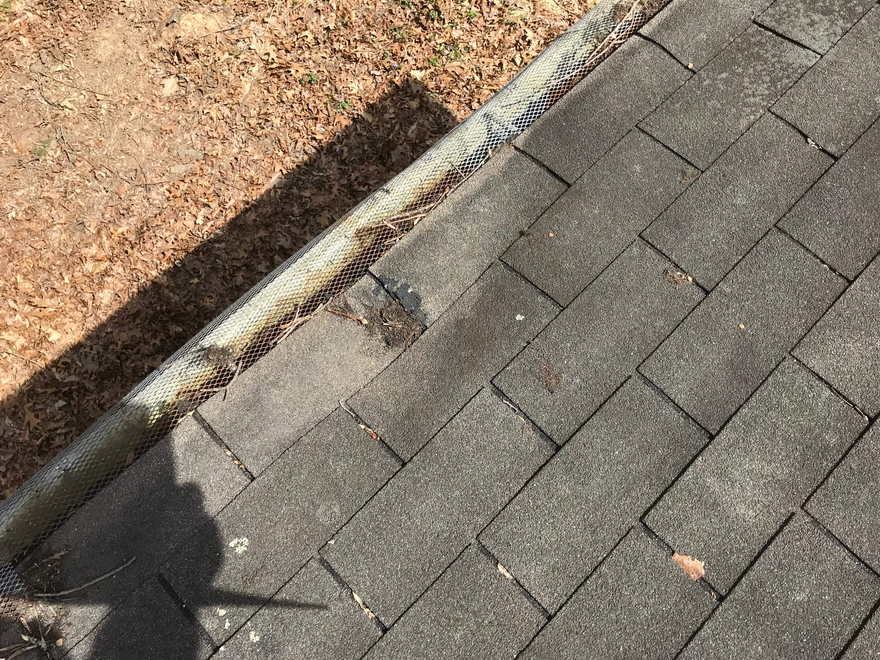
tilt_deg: -74.5
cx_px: 440
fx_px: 712
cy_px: 330
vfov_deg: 49.7
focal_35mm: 28
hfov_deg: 63.4
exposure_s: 1/1244
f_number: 1.8
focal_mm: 3.99
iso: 20
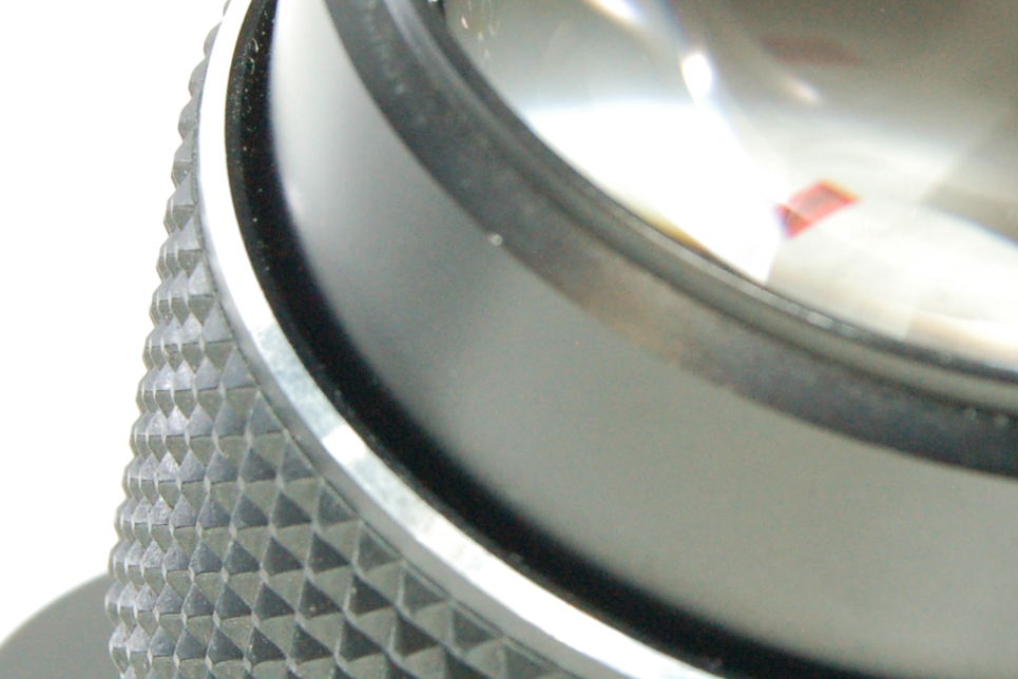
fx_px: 4554
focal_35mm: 161
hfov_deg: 12.7
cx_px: 785
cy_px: 346
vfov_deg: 8.5
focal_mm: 46
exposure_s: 1/10
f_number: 13
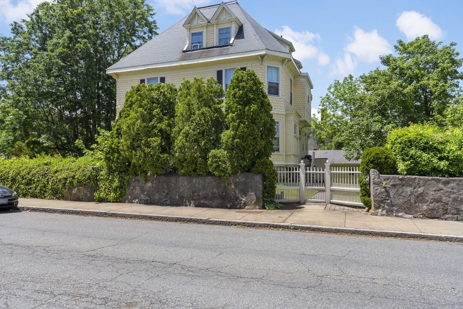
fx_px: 322
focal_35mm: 25
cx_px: 232
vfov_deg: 51.3
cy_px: 154
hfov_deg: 71.5
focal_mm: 25
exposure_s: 1/20
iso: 100
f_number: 22
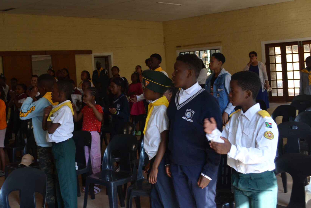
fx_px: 406
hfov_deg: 41.2
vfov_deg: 28.5
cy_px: 77
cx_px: 96
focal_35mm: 47
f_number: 5.6
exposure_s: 1/125
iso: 400
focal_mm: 20
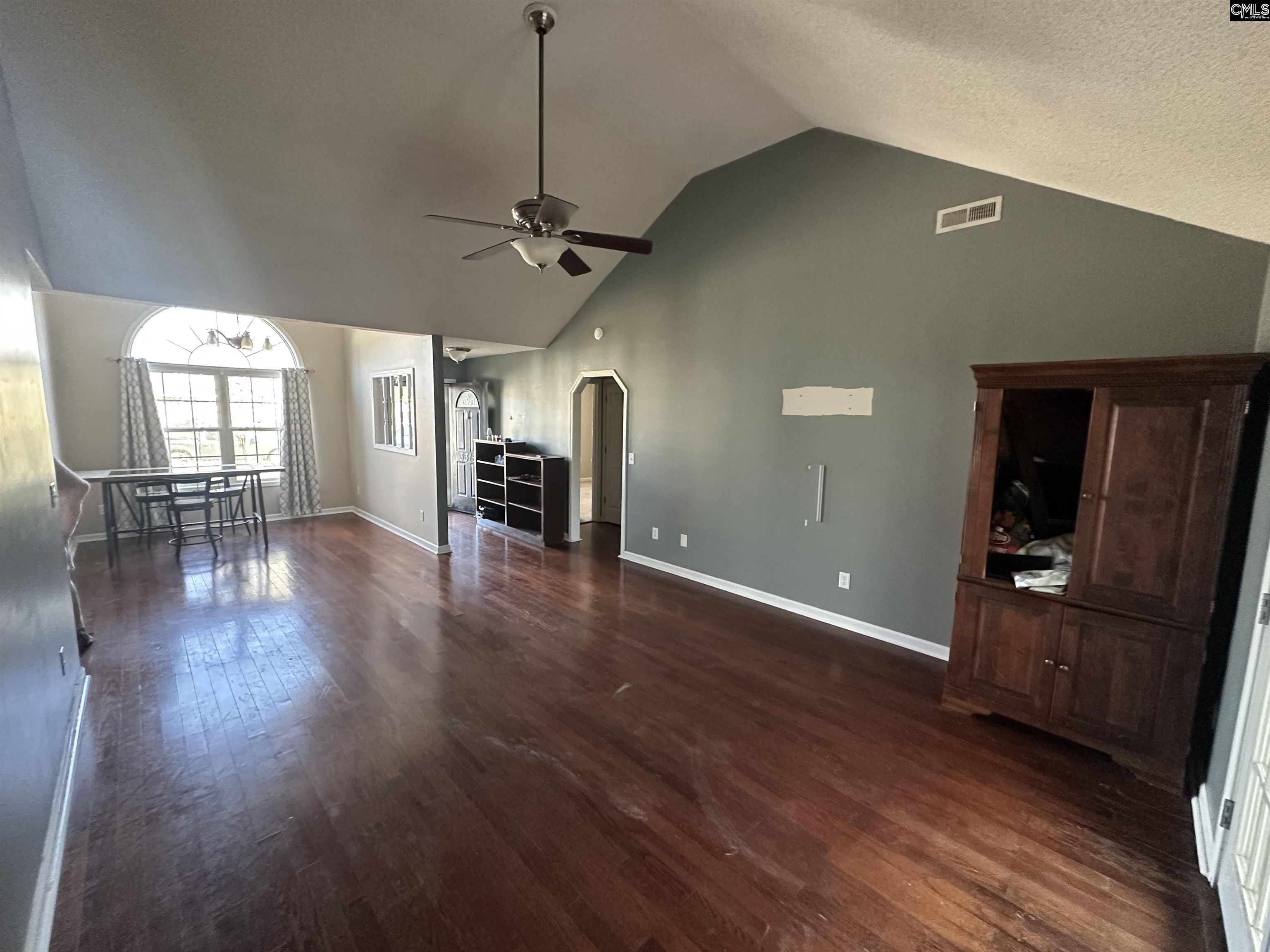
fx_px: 514
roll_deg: -1.6
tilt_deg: -7.1
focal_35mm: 14
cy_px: 476
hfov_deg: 102.1
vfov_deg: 85.7
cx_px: 635
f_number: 2.2
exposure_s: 1/60
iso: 500
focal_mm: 2.22
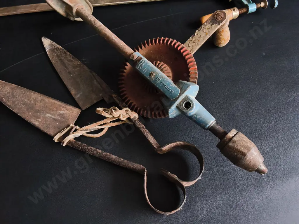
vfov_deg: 51.4
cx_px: 150
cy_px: 112
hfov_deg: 65.3
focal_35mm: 27
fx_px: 233
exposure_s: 1/120
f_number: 2
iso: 320
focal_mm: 2.87
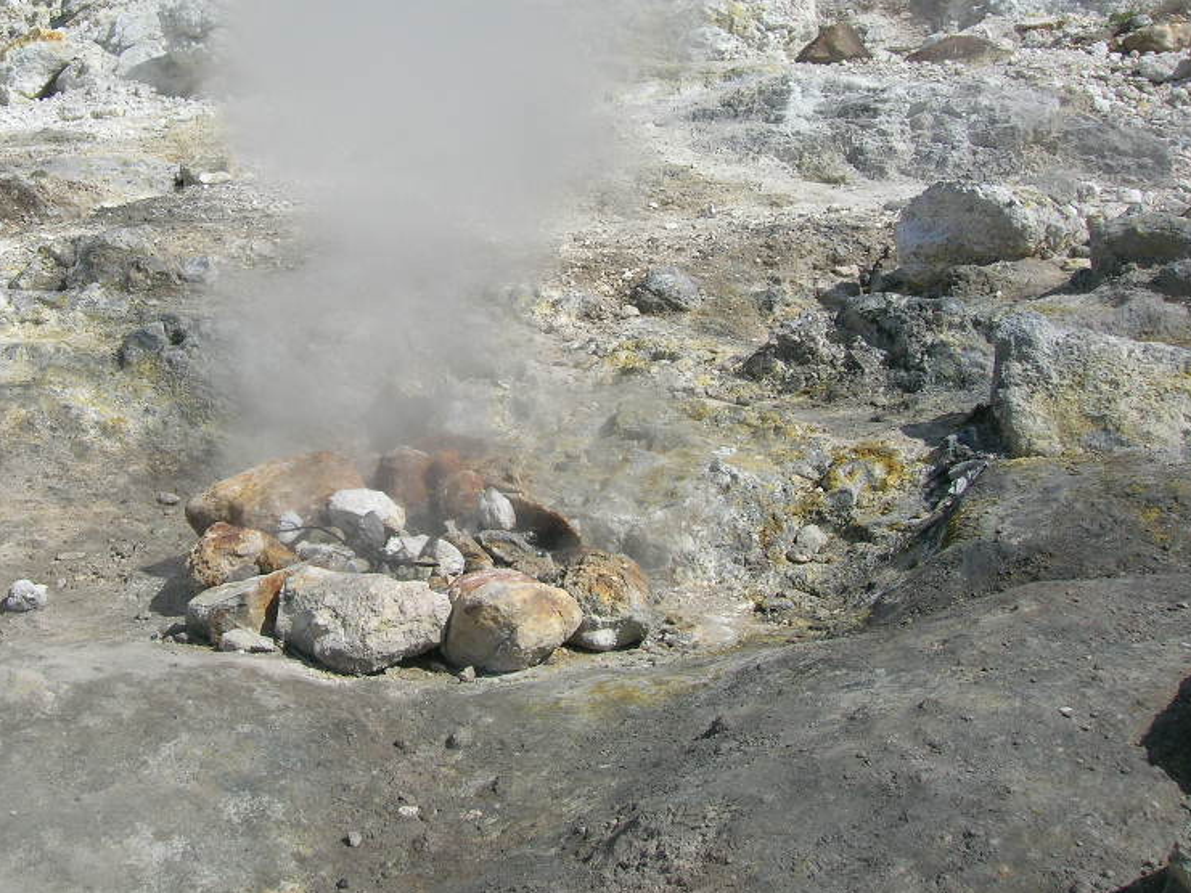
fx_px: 1617
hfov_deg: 40.0
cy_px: 308
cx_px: 408
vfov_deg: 30.7
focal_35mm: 47
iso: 50
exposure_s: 1/487
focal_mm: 5.7
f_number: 4.9
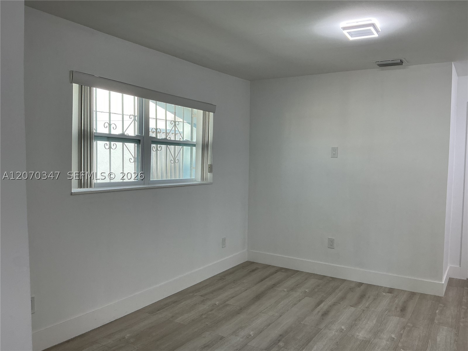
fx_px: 392
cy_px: 176
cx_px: 234
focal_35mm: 29
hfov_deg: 61.7
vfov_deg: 48.2
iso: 50
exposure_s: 1/120
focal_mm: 3
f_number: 1.8
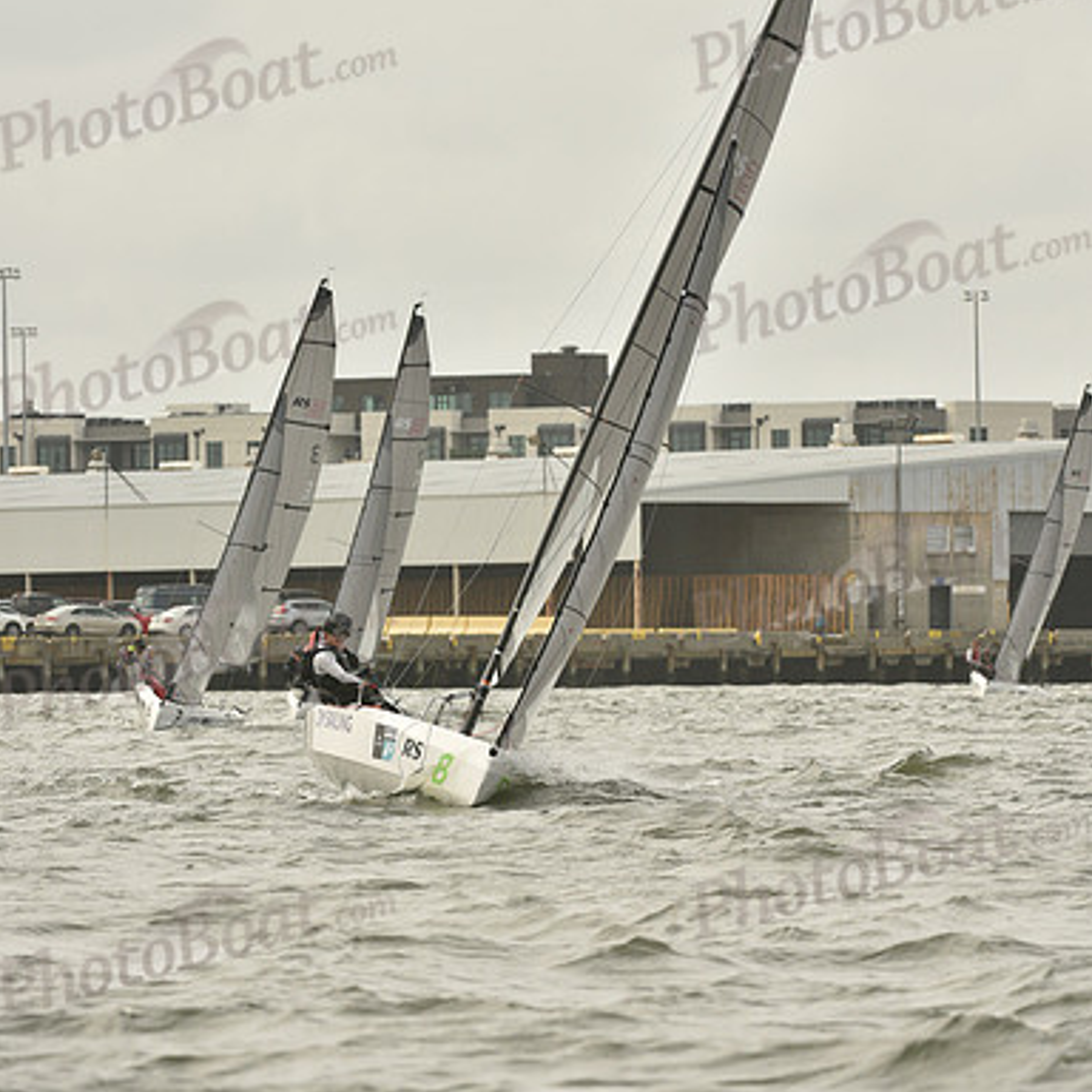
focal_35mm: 308
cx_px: 545
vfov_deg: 5.7
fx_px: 10993
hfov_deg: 5.7
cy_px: 469
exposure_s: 1/1250
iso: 320
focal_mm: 240
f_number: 7.1
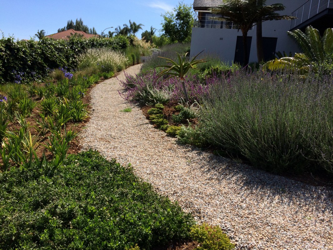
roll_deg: -4.3
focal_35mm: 29
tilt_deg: -11.2
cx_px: 166
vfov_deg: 48.2
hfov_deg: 61.7
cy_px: 125
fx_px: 279
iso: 32
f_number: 2.2
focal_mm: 4.15
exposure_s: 1/2160
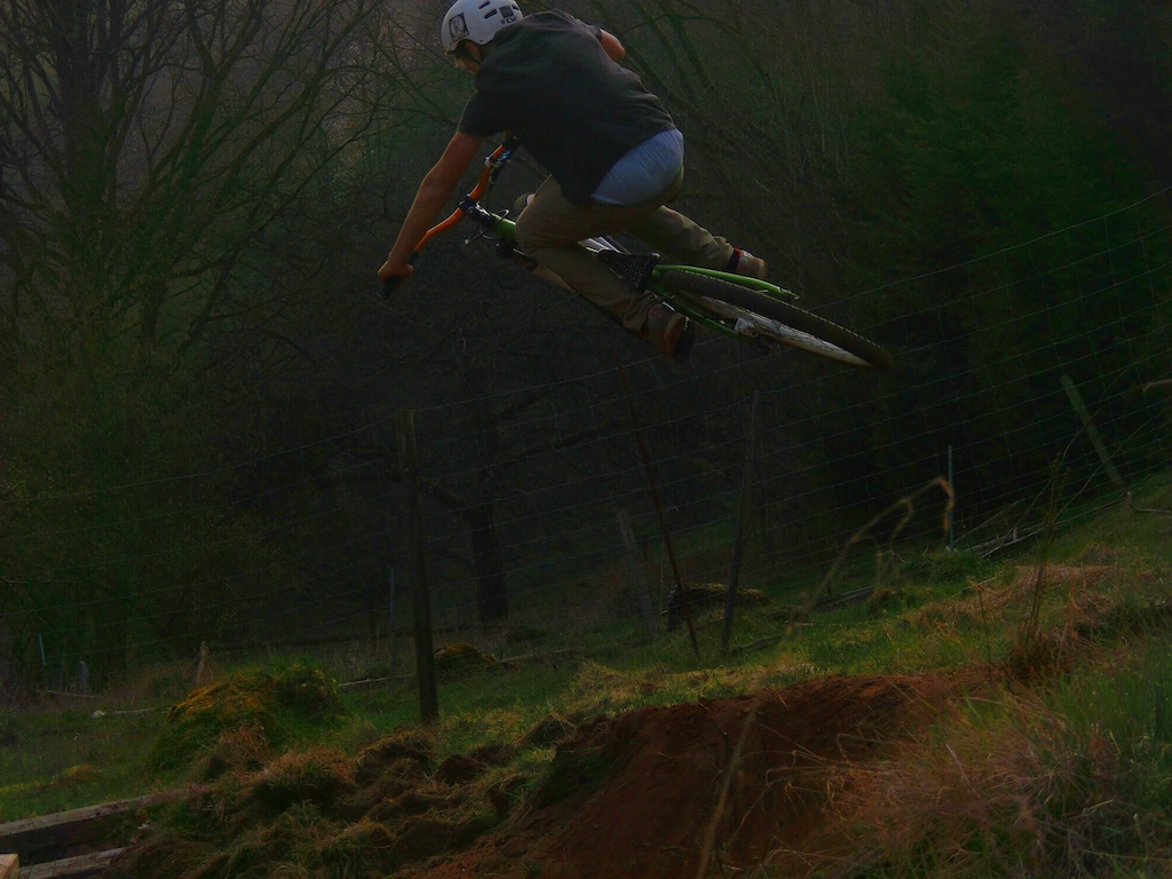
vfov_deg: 8.9
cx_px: 586
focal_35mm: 166
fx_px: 5620
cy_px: 440
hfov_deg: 11.9
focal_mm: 29.44
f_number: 5.9
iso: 100
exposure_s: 1/800
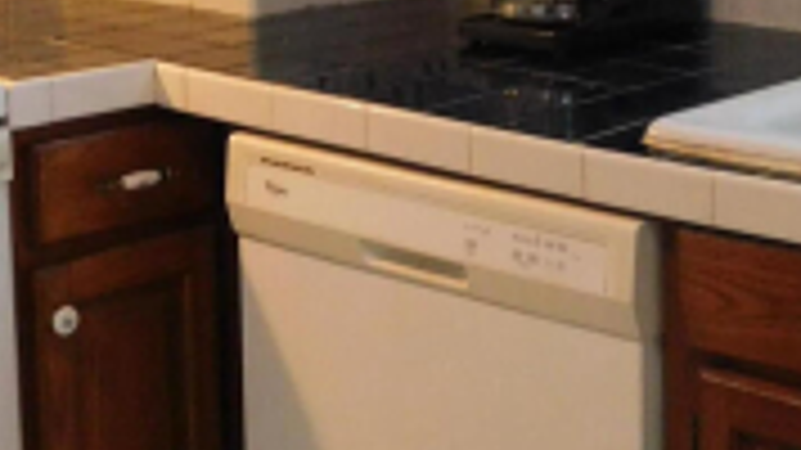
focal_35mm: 94
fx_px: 1996
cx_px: 688
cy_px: -133
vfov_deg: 12.5
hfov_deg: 22.3
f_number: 3
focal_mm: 4
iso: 400
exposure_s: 1/20
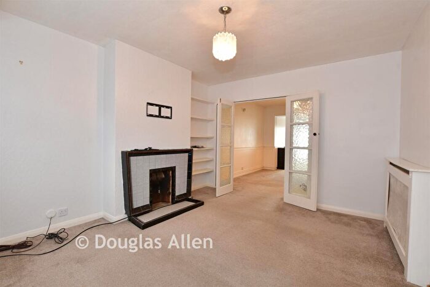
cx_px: 215
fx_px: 179
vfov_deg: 77.4
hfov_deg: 100.4
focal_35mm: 15
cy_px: 144
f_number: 8
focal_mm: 10
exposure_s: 1
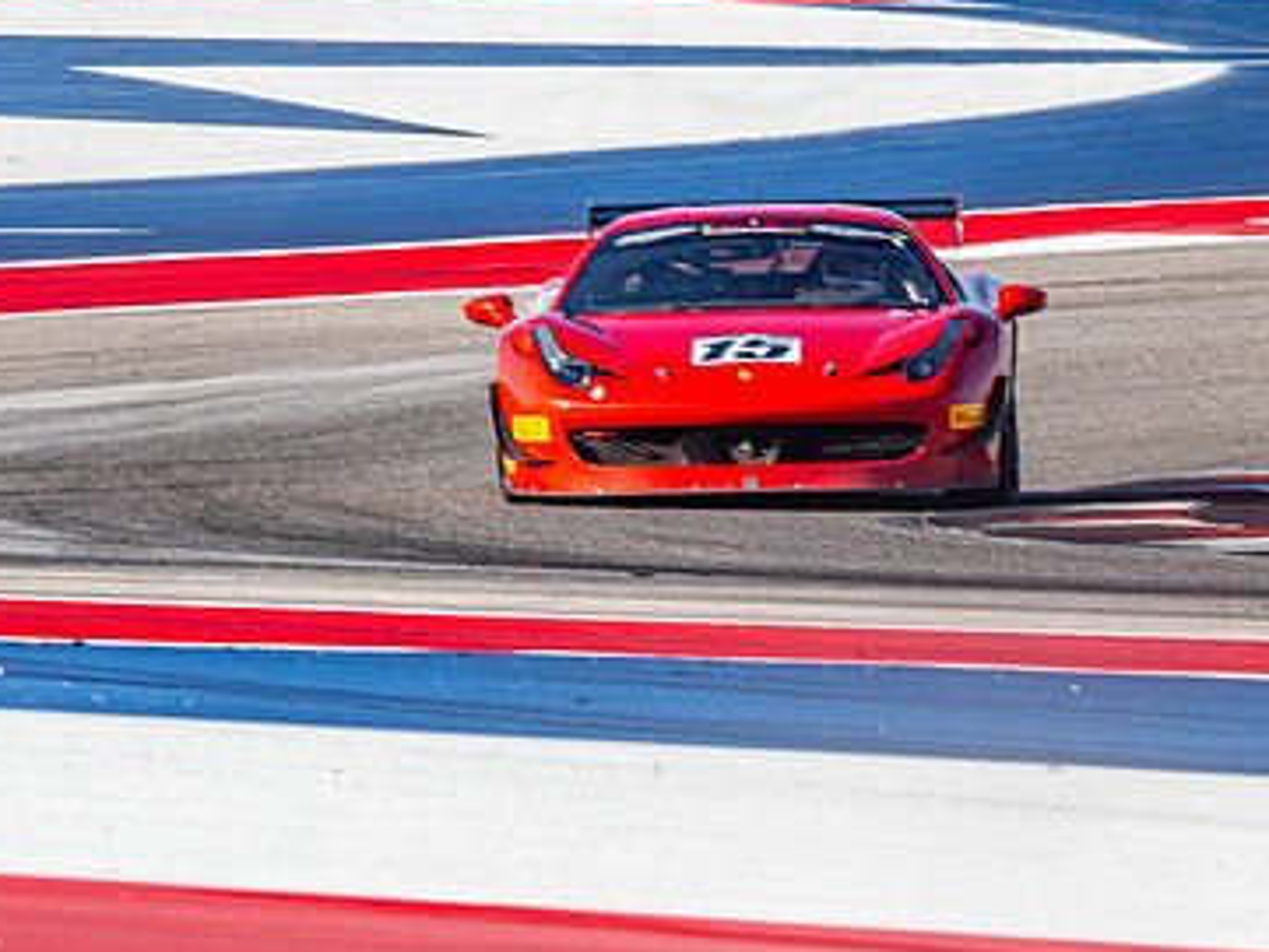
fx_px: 35388
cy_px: 465
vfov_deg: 1.5
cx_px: 942
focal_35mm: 965
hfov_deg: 2.1
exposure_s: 1/400
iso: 200
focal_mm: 300
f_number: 10
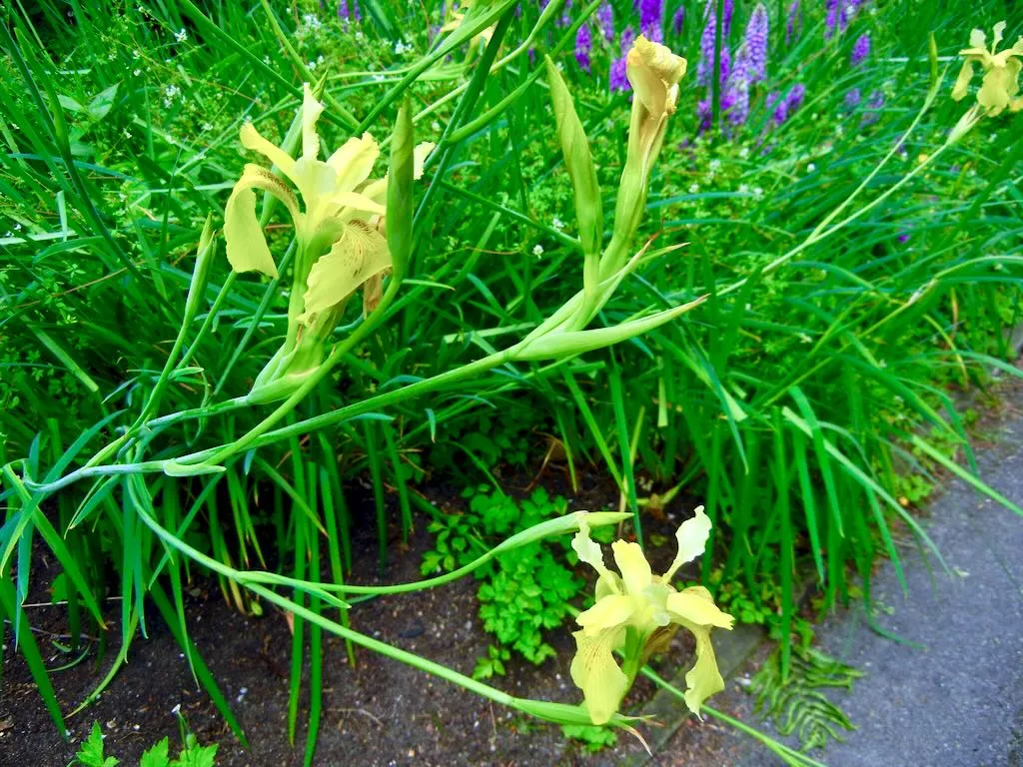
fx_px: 887
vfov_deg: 46.8
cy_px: 384
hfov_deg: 60.0
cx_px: 512
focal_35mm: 30
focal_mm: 5.4
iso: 160
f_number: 3.5
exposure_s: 1/416
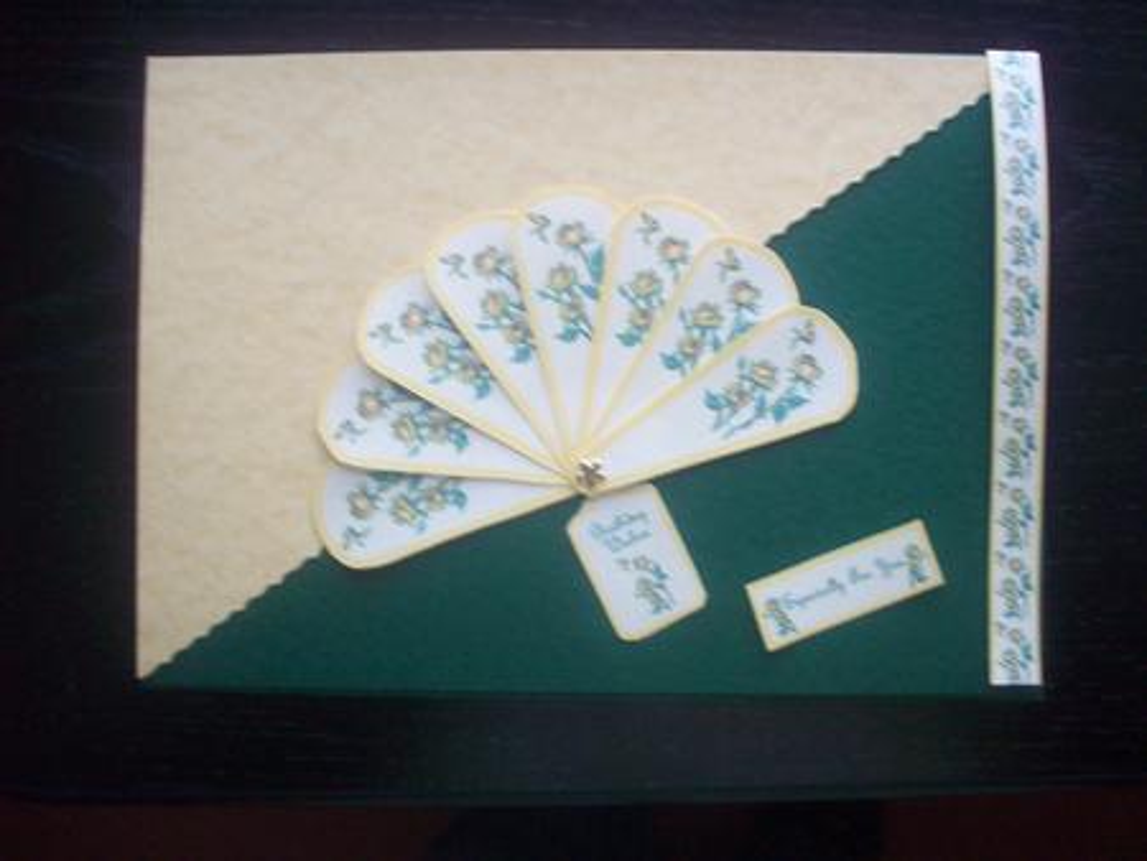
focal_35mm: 37
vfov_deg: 38.7
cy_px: 430
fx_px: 1227
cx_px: 574
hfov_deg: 50.1
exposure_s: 1/15.8
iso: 160
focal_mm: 6.2
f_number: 2.8
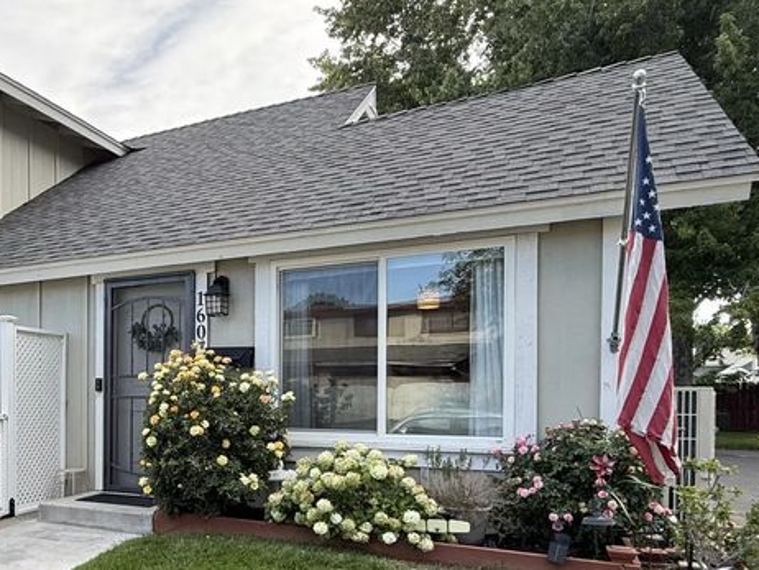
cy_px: 402
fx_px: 680
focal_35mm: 31
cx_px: 151
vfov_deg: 44.5
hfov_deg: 54.3
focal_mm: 2.22
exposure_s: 1/333
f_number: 2.2
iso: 50
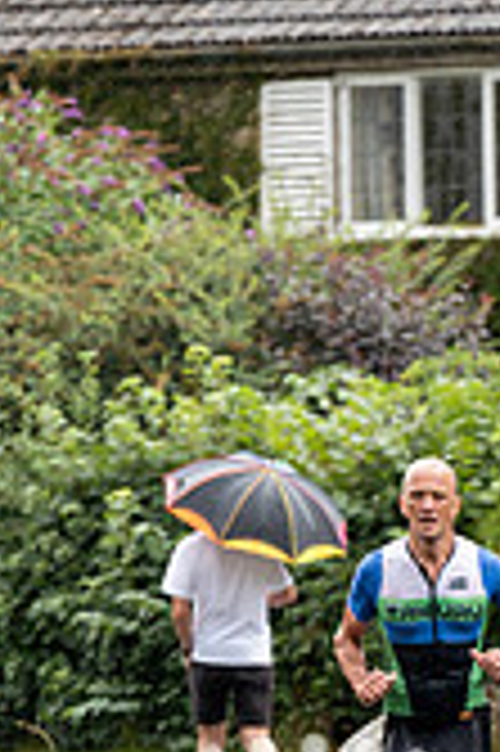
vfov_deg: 4.2
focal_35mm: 486
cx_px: 392
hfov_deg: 2.8
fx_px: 10145
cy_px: 775
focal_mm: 180
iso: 640
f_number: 3.2
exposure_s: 1/1000
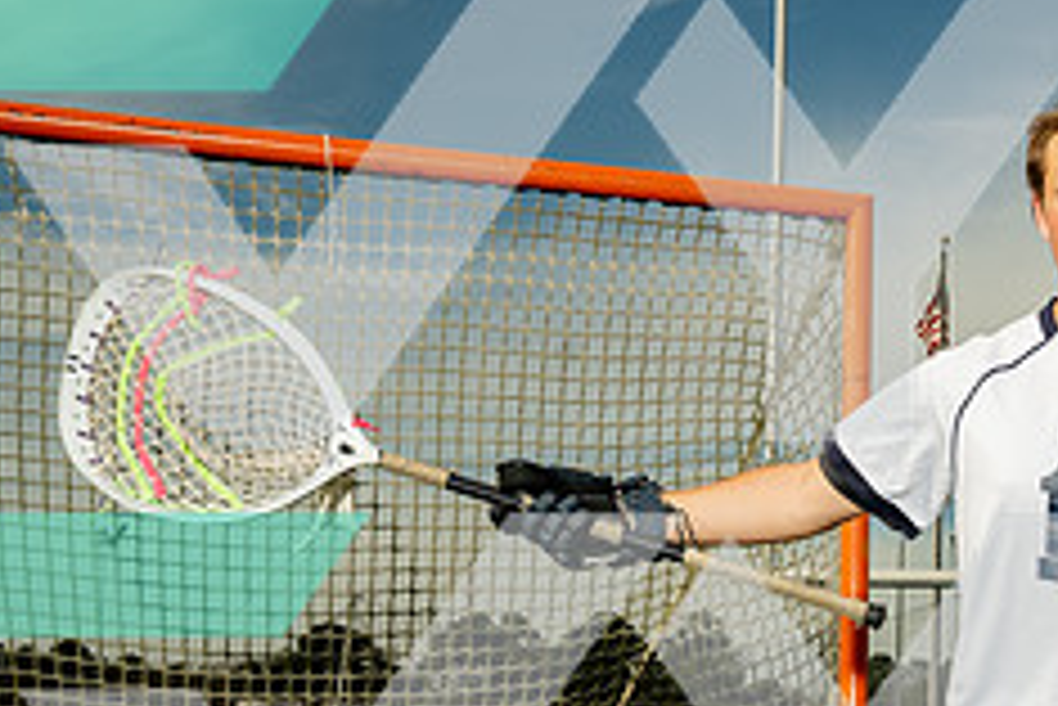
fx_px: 2176
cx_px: 1044
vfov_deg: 17.9
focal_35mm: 74
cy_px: 753
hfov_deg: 26.0
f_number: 8
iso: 250
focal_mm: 30
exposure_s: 1/250
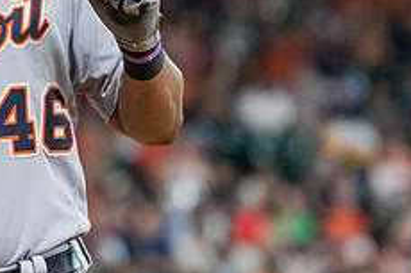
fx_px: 9514
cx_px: -83
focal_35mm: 834
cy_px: -11
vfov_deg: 1.6
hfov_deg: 2.5
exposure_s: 1/1250
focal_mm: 170
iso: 3200
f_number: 4
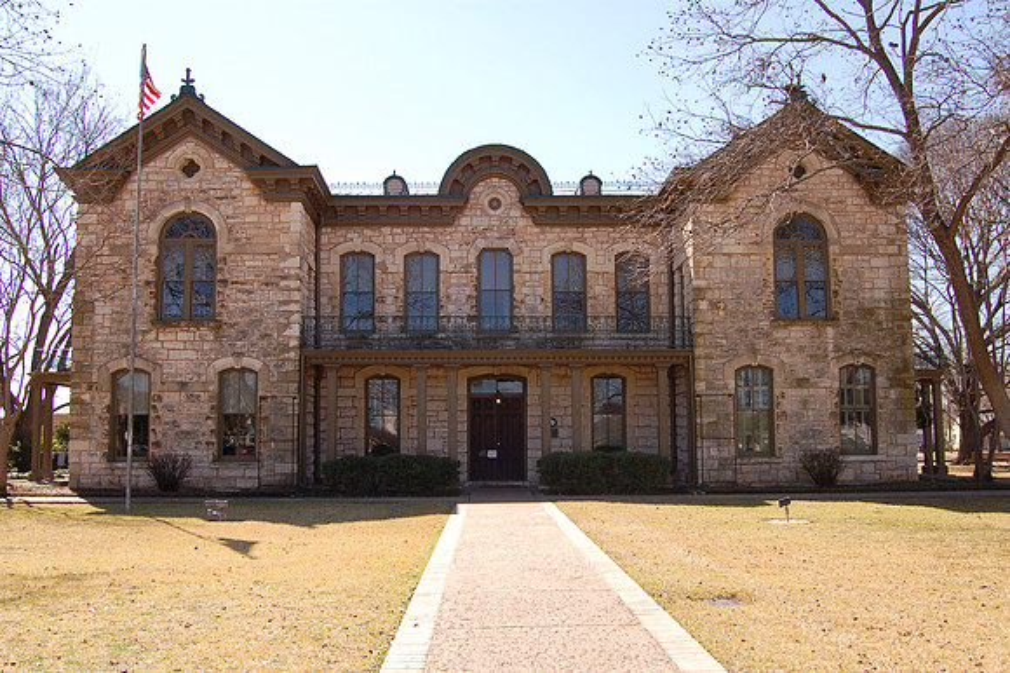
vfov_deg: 38.3
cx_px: 505
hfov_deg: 55.1
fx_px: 967
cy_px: 336
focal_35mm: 34
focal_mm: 23
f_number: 7.1
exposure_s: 1/200
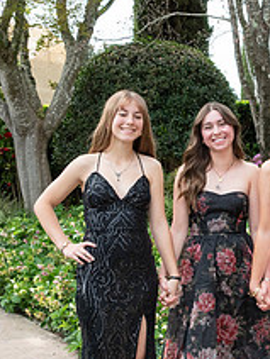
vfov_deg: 24.7
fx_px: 822
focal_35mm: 79
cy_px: 197
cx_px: 301
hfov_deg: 18.0
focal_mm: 30
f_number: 5.6
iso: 1250
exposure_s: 1/2000
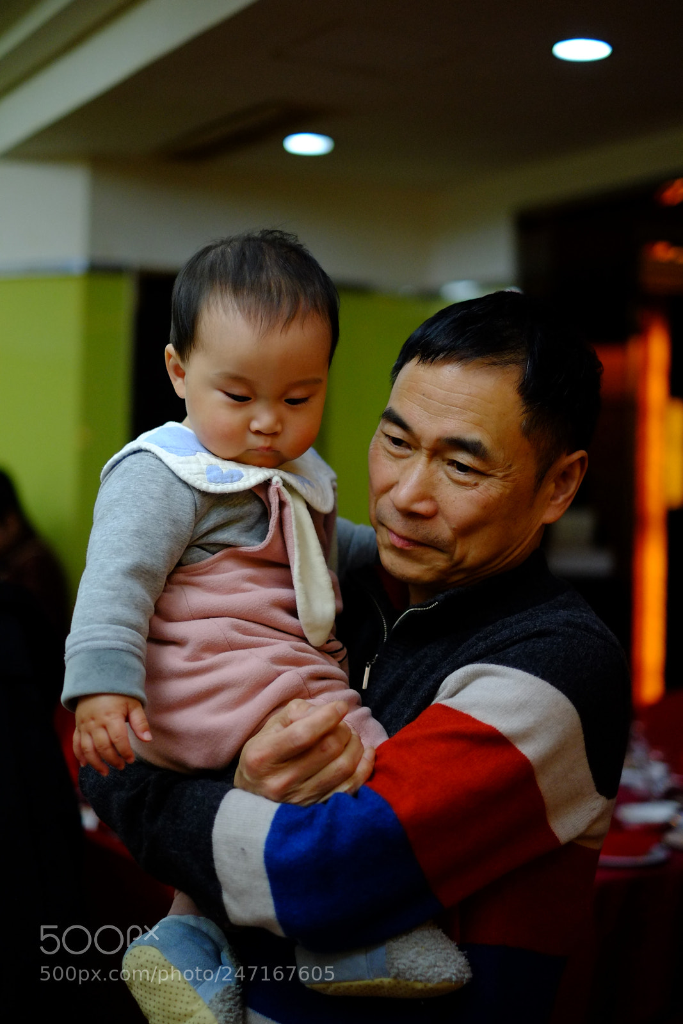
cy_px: 512
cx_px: 342
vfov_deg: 37.5
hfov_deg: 25.5
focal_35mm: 53
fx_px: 1508
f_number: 1.4
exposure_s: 1/750
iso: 1250
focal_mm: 35
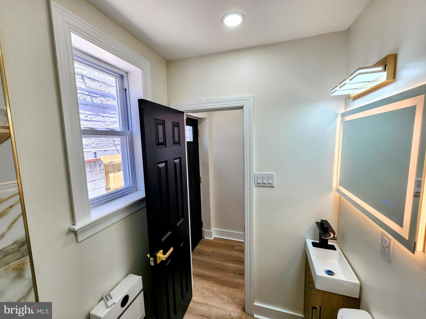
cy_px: 160
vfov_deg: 89.9
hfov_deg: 106.2
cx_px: 213
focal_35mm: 13
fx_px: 160
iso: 50
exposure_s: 1/122
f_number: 2.2
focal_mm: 2.2
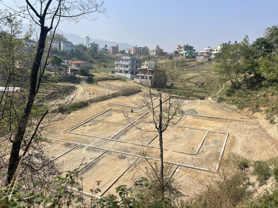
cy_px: 104
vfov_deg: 54.9
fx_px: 201
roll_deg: -4.6
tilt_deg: -9.0
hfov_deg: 69.4
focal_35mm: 25
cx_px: 139
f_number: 1.6
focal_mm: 5.1
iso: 32
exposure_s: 1/3344
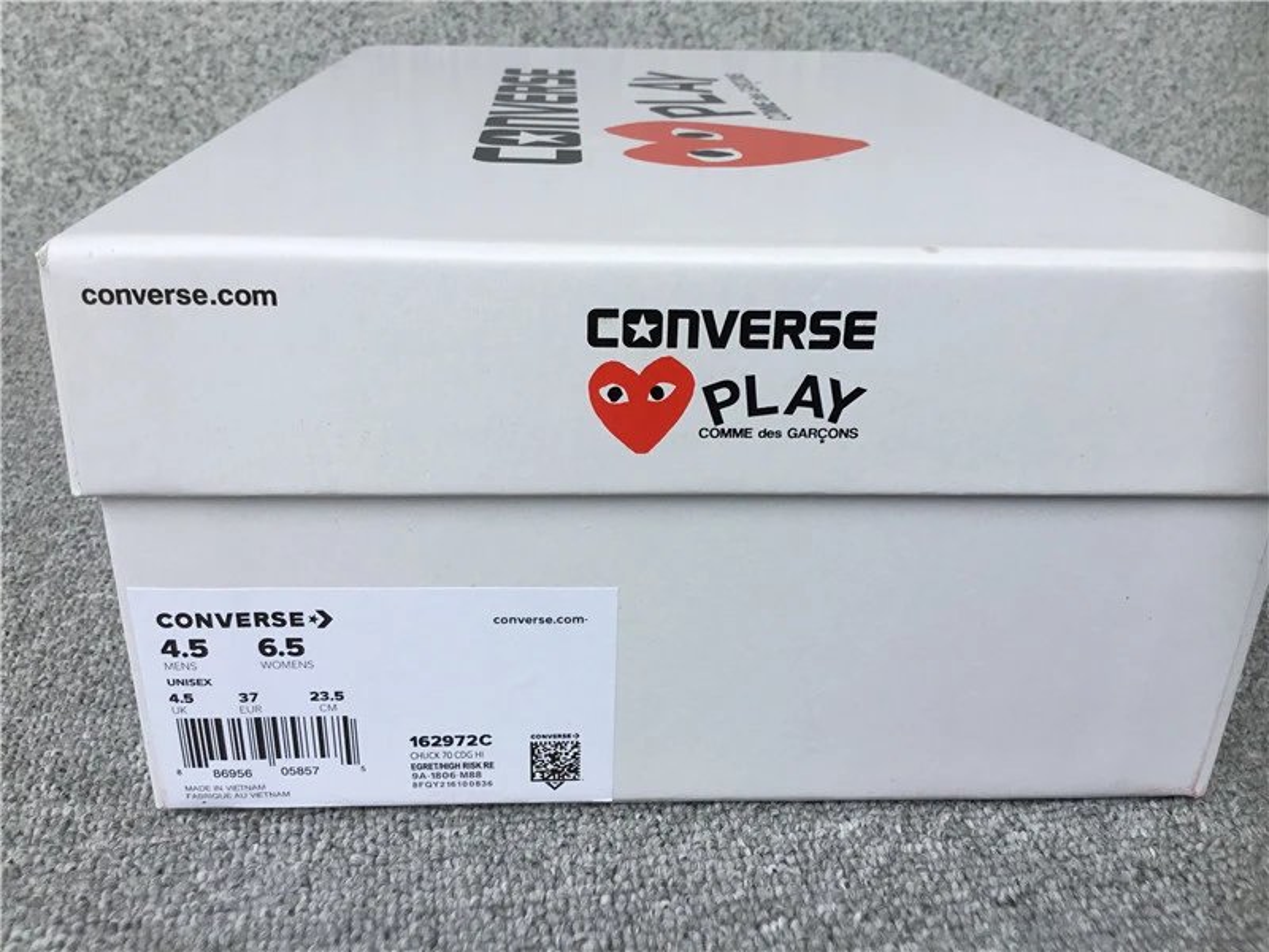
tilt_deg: -24.7
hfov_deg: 58.4
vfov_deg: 45.4
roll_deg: -1.6
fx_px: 1136
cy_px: 476
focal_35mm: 31
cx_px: 634
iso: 25
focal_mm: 3.3
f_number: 2.4
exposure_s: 1/100
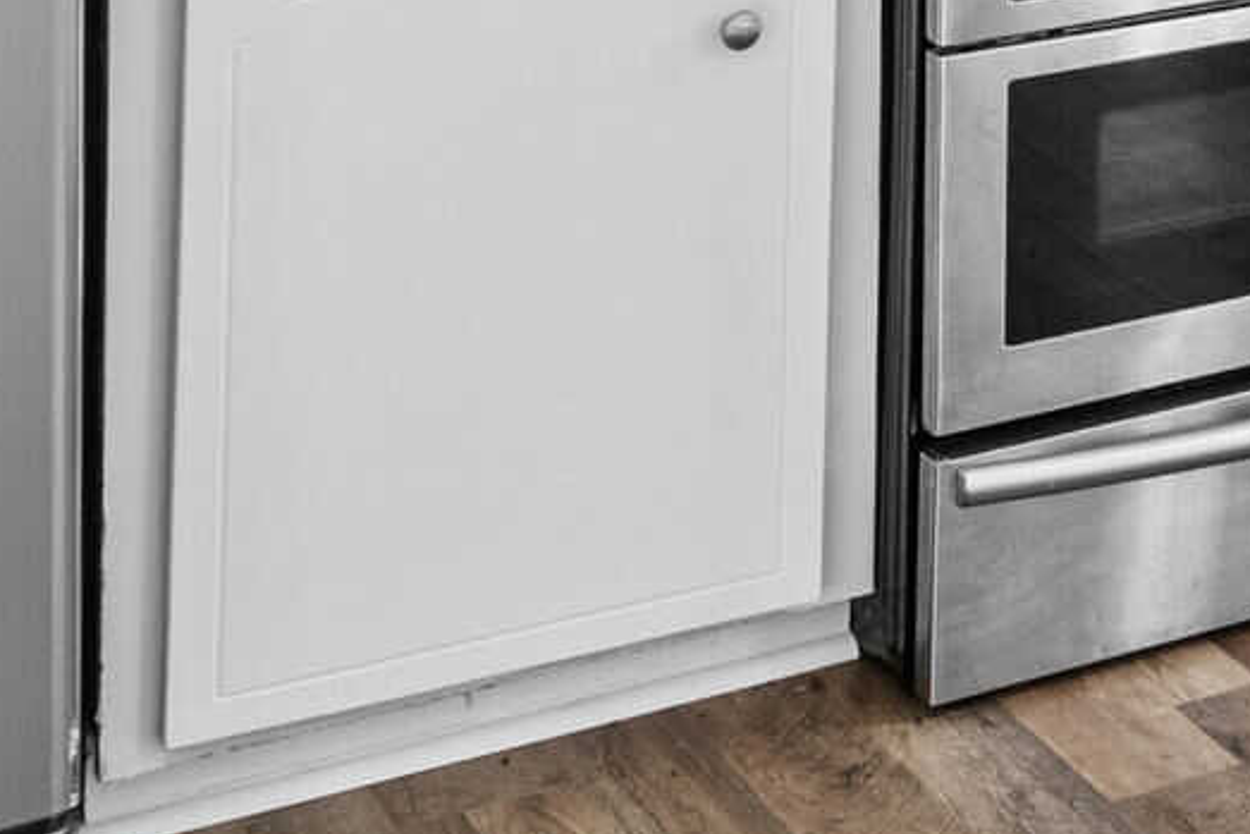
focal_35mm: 97
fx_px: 3367
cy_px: -985
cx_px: 1953
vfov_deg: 12.1
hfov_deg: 18.3
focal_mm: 11
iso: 250
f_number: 7.1
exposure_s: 1
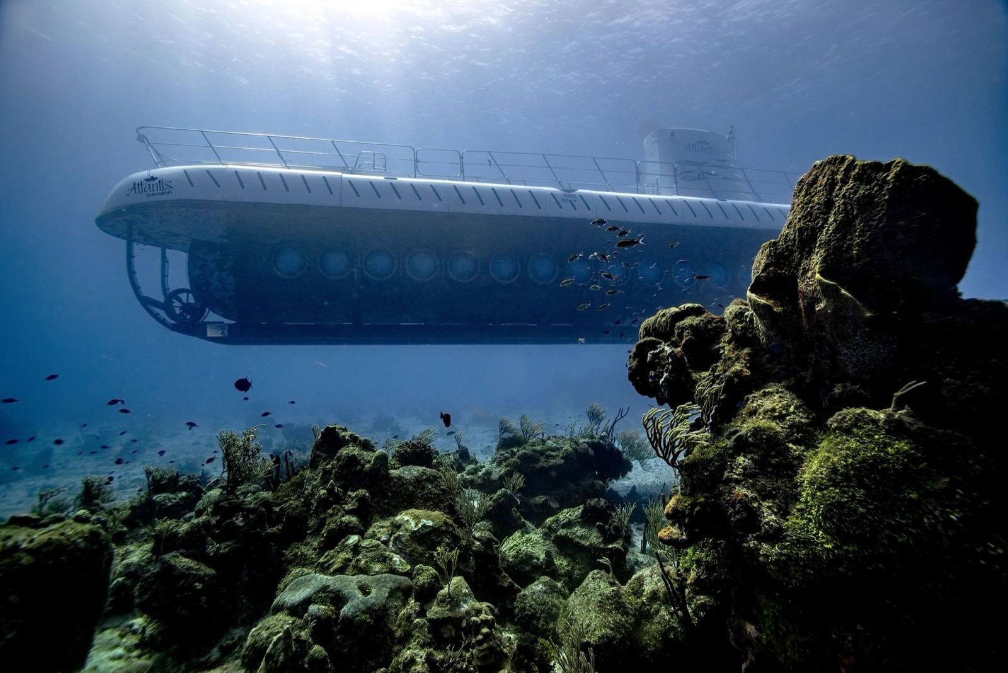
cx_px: 504
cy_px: 336
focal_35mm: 17
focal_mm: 17
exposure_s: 1/250
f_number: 7.1
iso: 250
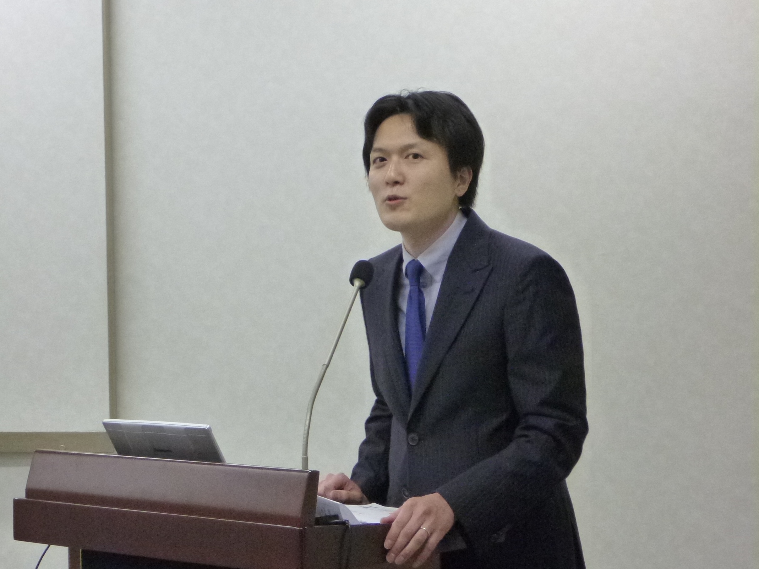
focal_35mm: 86
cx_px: 380
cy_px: 284
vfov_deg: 17.2
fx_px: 1886
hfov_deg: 22.8
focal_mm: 15.3
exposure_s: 1/25
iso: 800
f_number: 5.6
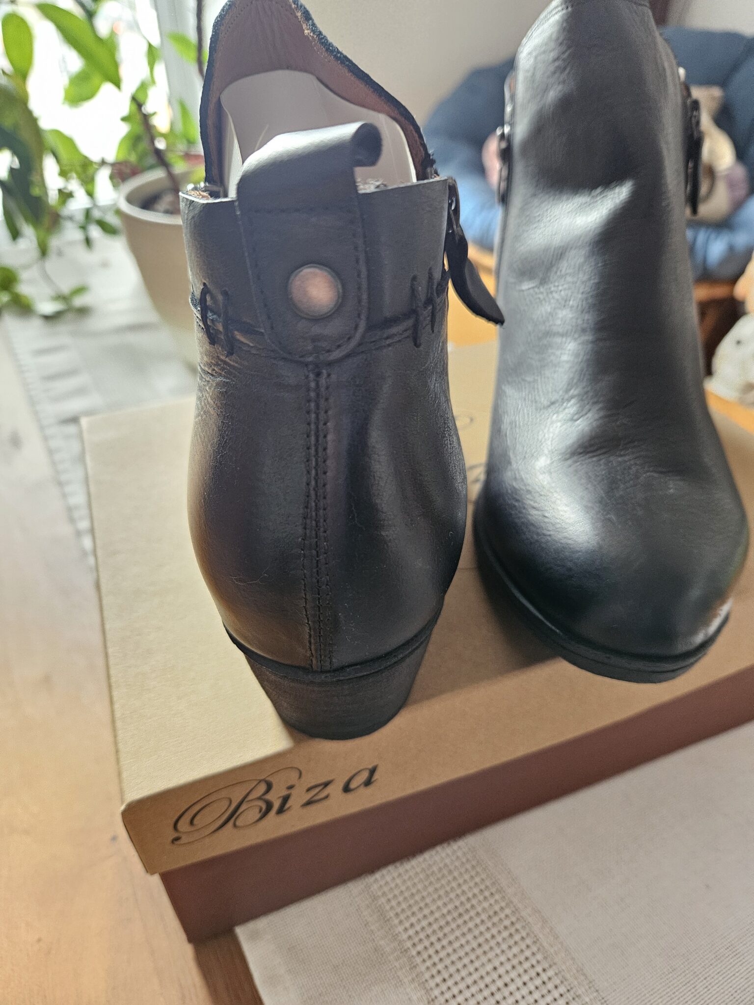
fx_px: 668
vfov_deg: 73.9
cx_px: 377
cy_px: 502
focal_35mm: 23
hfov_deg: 58.9
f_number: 1.8
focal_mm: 5.4
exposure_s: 1/40
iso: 500
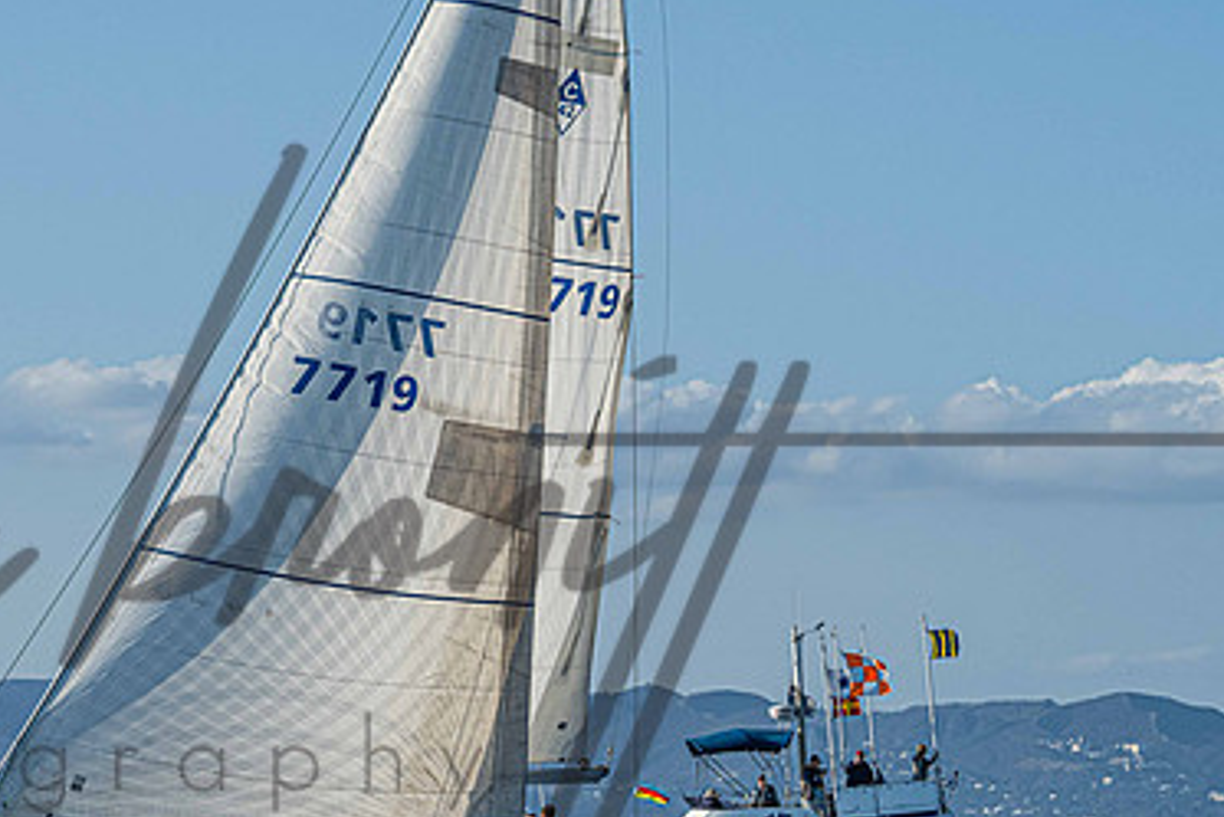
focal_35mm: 223
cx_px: 316
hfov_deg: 9.2
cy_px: 488
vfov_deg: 6.2
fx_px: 7585
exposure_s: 1/2000
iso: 400
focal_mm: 105
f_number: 8
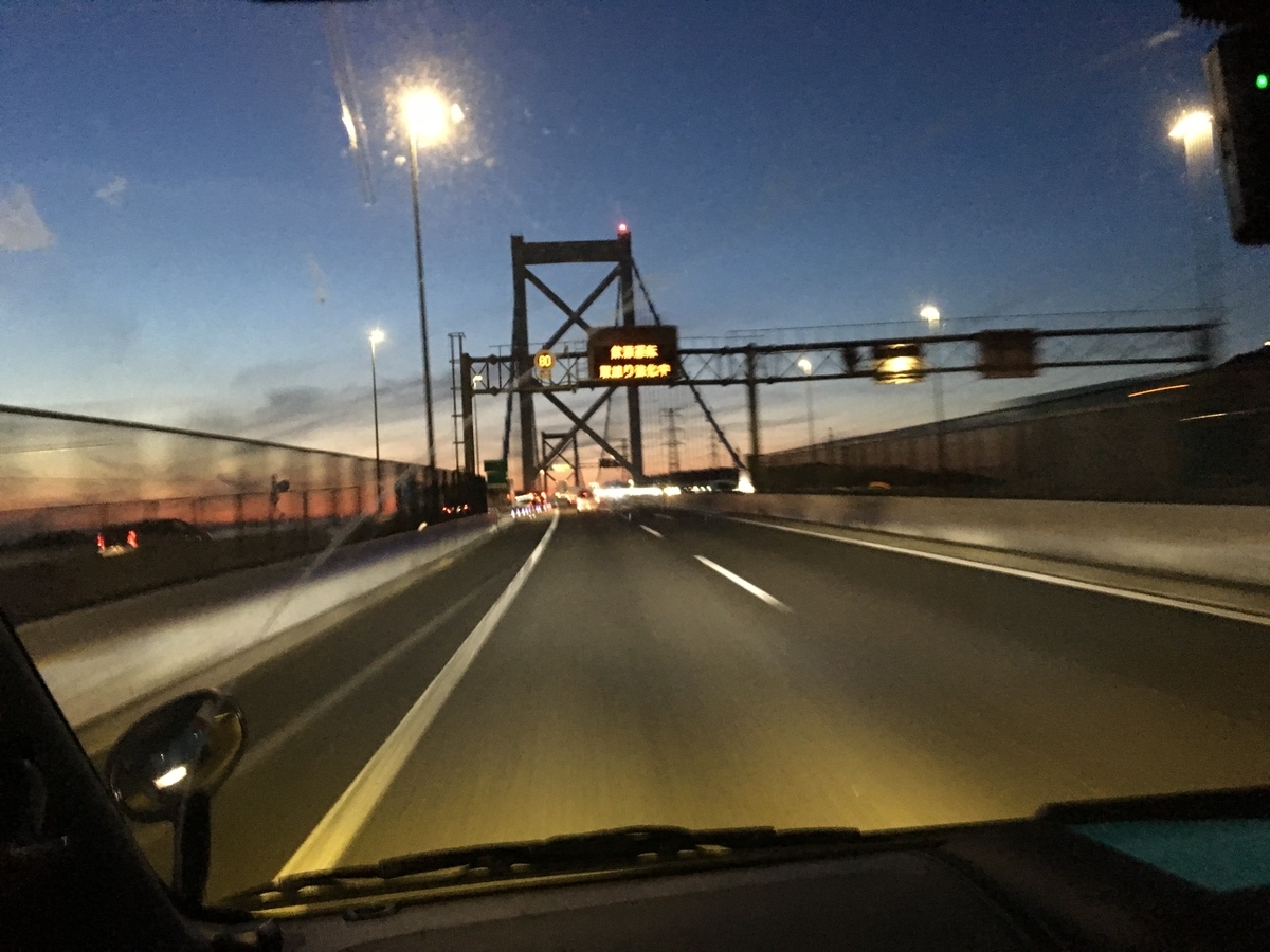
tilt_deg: +3.0
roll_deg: +2.3
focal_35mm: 29
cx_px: 635
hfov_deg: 61.7
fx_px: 1064
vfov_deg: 48.2
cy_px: 476
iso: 500
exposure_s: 1/15
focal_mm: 4.15
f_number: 2.2
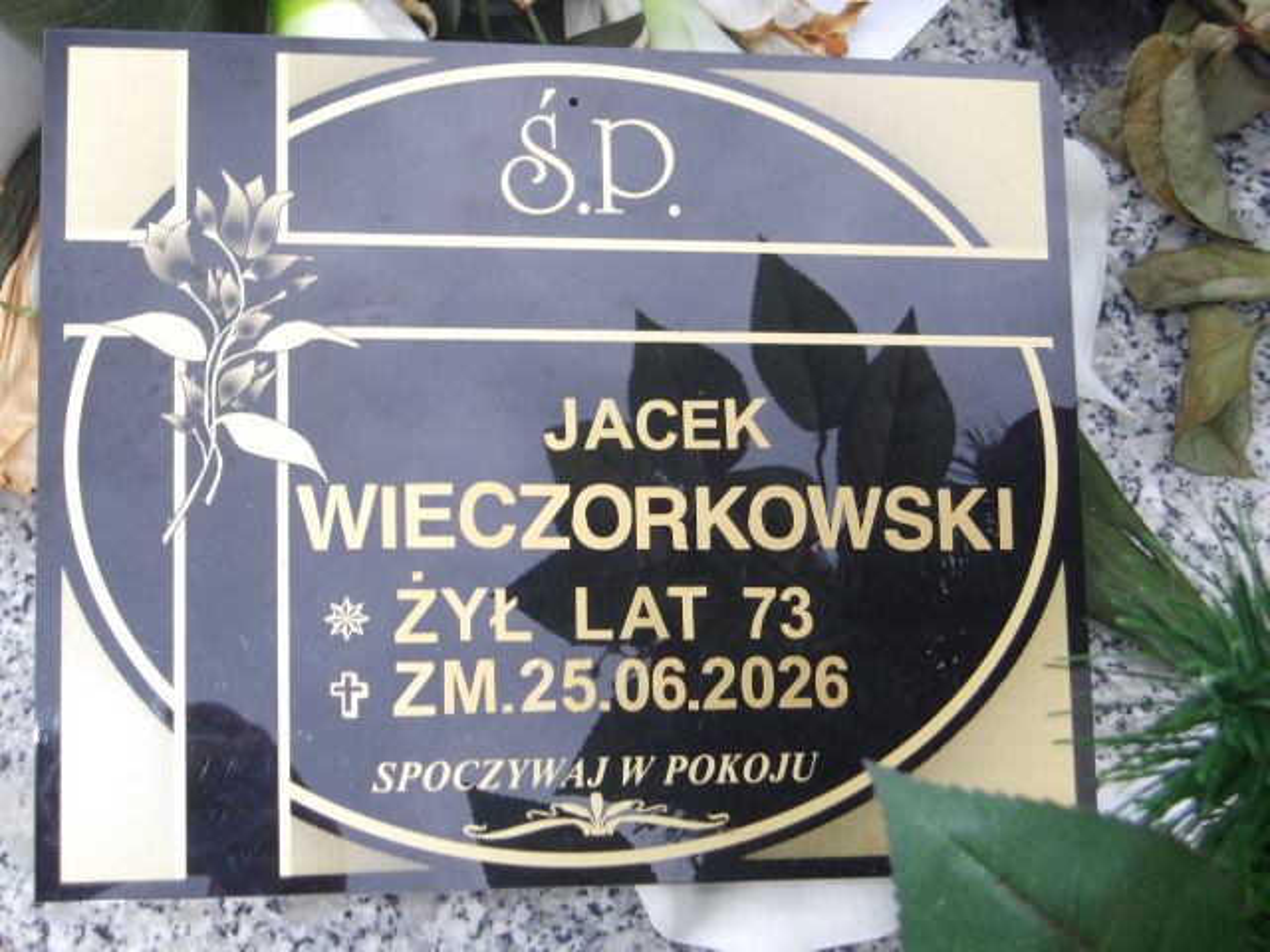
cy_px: 476
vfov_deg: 21.0
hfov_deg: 27.8
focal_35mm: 70
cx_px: 635
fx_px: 2568
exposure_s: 1/30
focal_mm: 12.5
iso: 200
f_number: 4.9
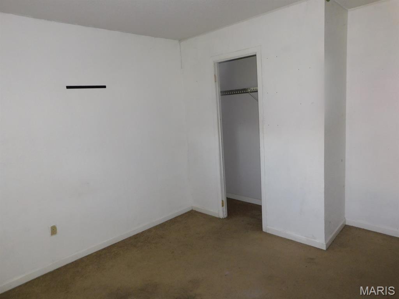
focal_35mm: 23
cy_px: 150
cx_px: 200
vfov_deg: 58.9
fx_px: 265
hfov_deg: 73.9
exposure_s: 1/30
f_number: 3
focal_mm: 4
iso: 200
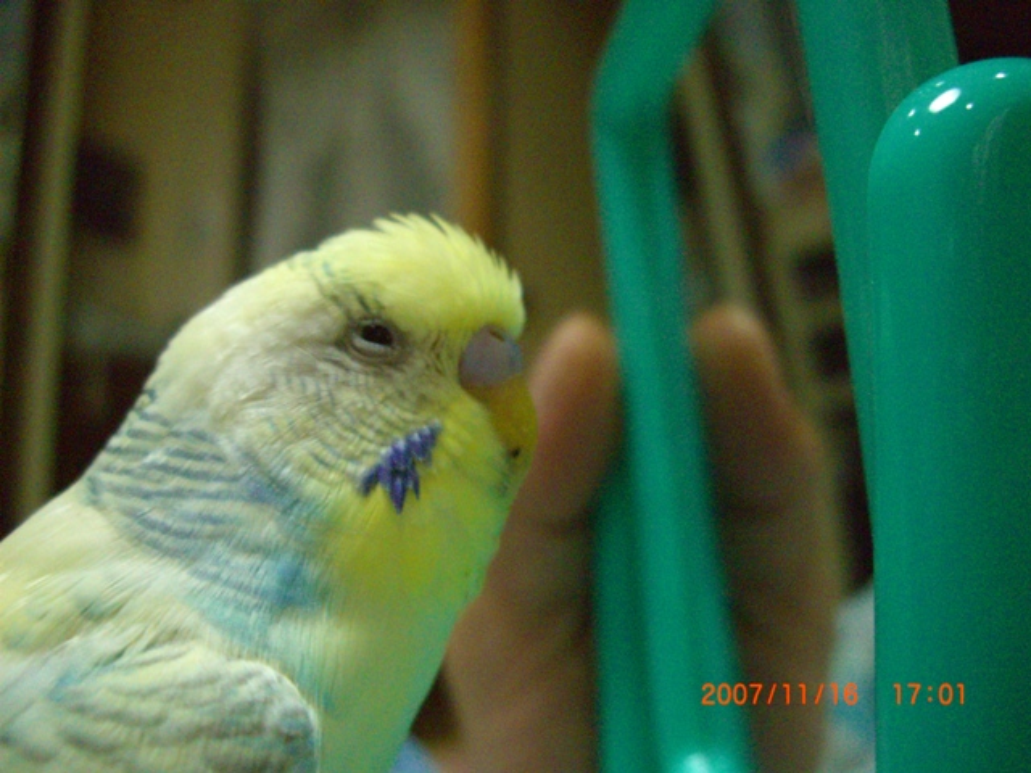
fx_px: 1132
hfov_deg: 49.0
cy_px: 386
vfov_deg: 37.7
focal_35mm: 38
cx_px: 516
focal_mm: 7.9
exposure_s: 1/60
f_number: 2.8
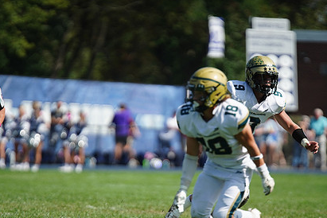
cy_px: 129
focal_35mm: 423
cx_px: 158
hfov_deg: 4.9
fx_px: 3842
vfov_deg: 3.3
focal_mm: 300
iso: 400
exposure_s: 1/5000
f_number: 2.8
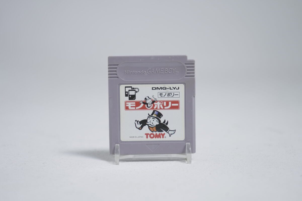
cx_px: 151
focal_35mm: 69
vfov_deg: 19.7
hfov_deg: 29.2
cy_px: 100
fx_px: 579
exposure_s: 1/6
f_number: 5.6
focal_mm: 69
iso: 100
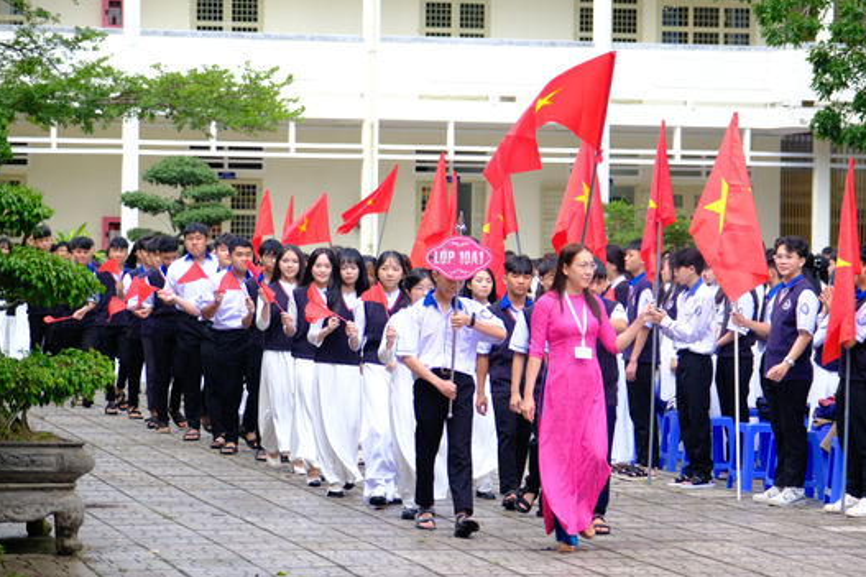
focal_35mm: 123
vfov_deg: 11.1
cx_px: 434
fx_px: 2958
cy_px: 294
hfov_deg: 16.7
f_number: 4
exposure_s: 1/400
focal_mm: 80
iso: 1000
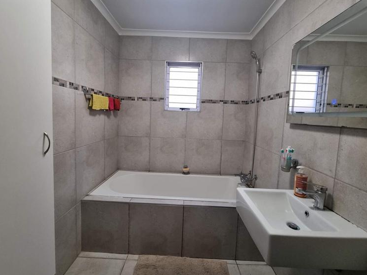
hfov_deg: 102.1
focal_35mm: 14
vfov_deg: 85.5
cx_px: 181
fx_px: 148
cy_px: 128
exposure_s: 1/50
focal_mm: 2.2
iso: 250
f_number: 2.2
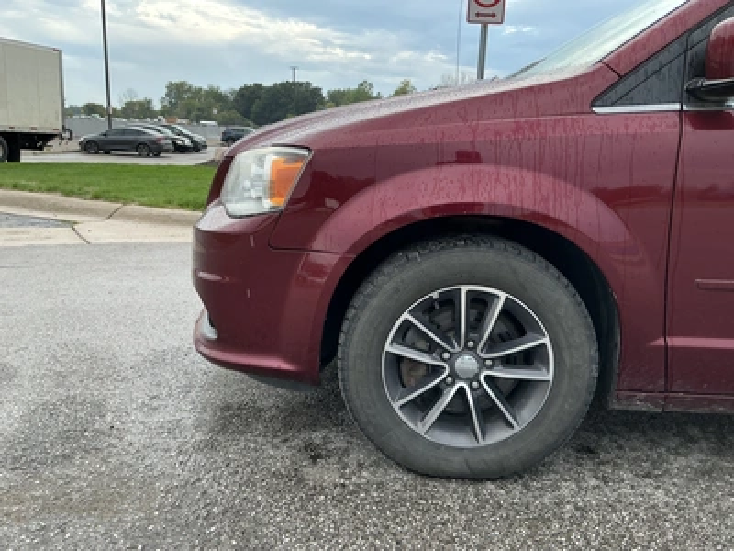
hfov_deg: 63.4
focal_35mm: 28
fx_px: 594
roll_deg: -1.3
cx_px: 367
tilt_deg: -13.0
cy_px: 276
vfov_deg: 49.7
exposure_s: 1/138
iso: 20
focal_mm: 3
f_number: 1.8
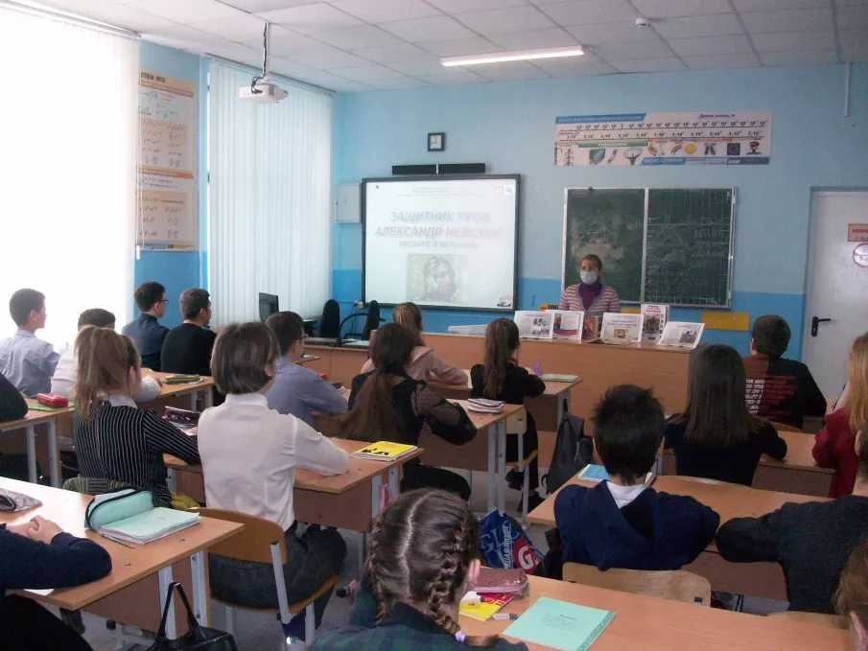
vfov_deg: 41.8
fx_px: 853
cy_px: 326
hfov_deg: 54.0
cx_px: 434
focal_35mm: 34
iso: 200
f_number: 2.8
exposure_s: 1/60
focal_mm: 5.7
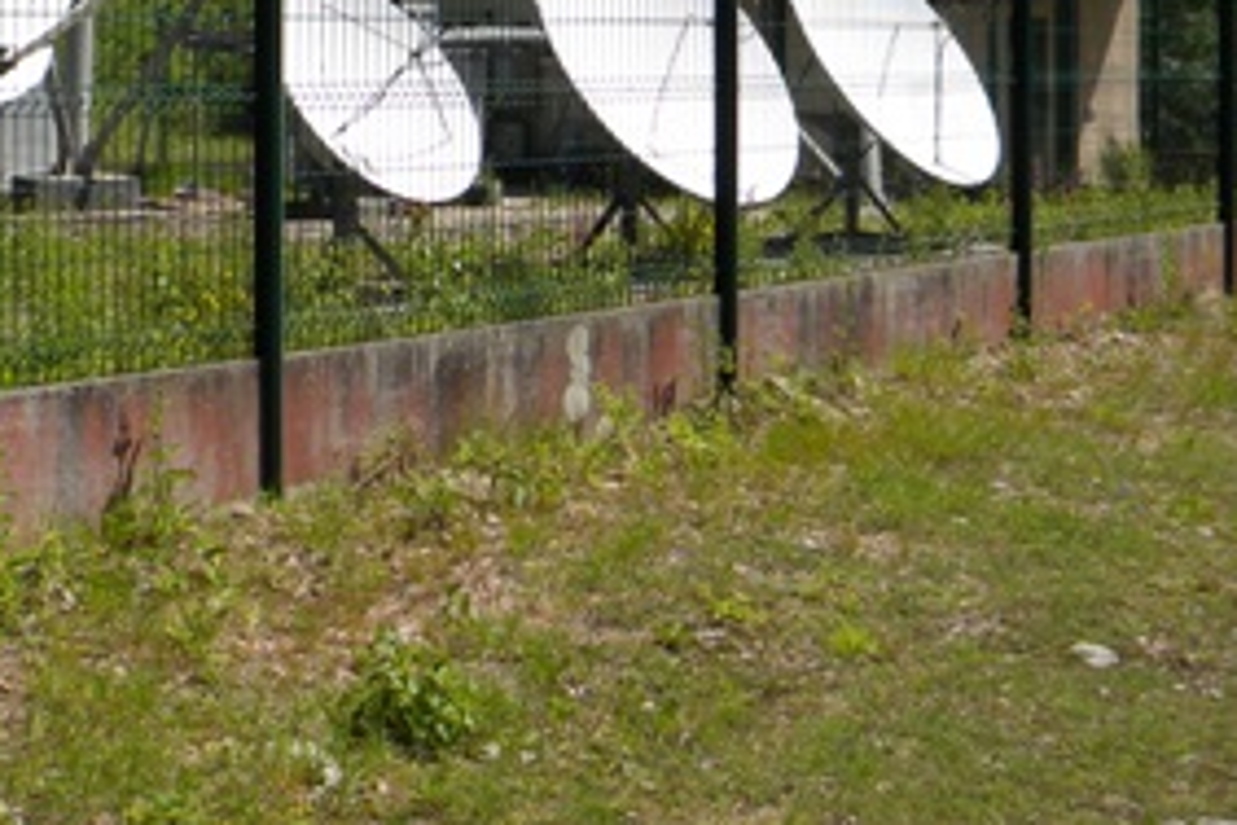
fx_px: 2268
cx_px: 373
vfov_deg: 20.2
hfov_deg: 30.2
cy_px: 92
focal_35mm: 66
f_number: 7
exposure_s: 1/270
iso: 80
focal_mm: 5
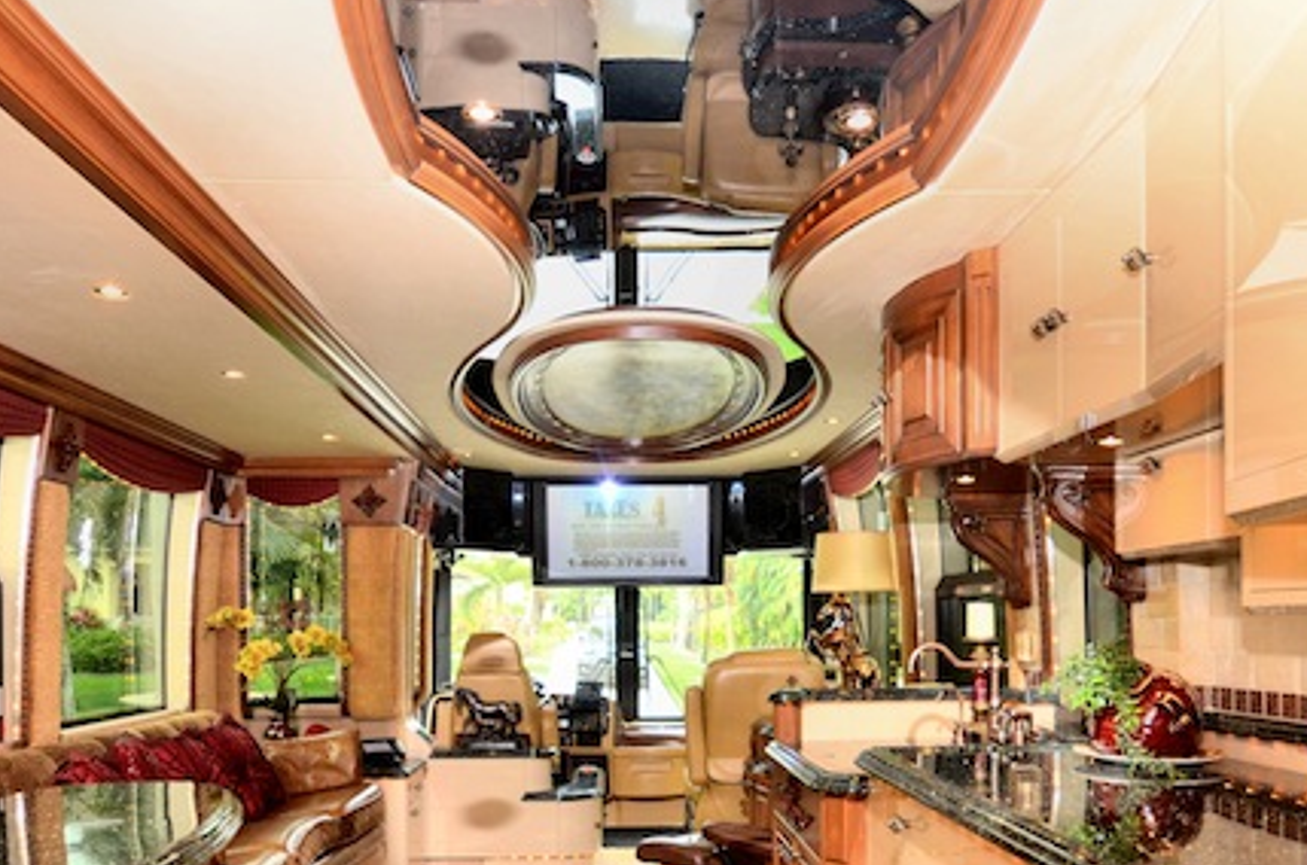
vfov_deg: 45.0
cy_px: 618
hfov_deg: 65.6
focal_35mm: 28
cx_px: 664
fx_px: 1014
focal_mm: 10
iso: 400
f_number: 5.6
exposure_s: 1/60
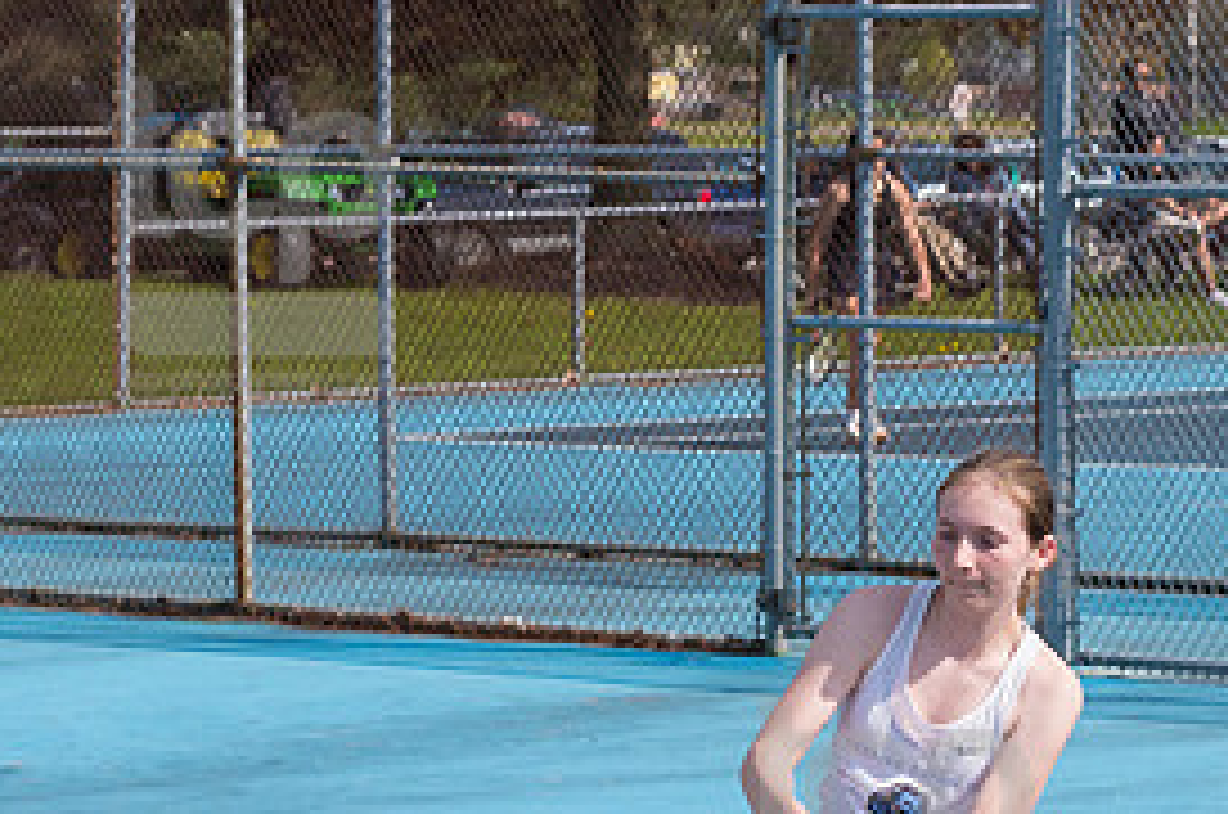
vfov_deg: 5.5
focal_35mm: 249
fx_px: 8479
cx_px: 895
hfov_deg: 8.3
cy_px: 854
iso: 320
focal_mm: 78
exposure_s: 1/1600
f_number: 5.6
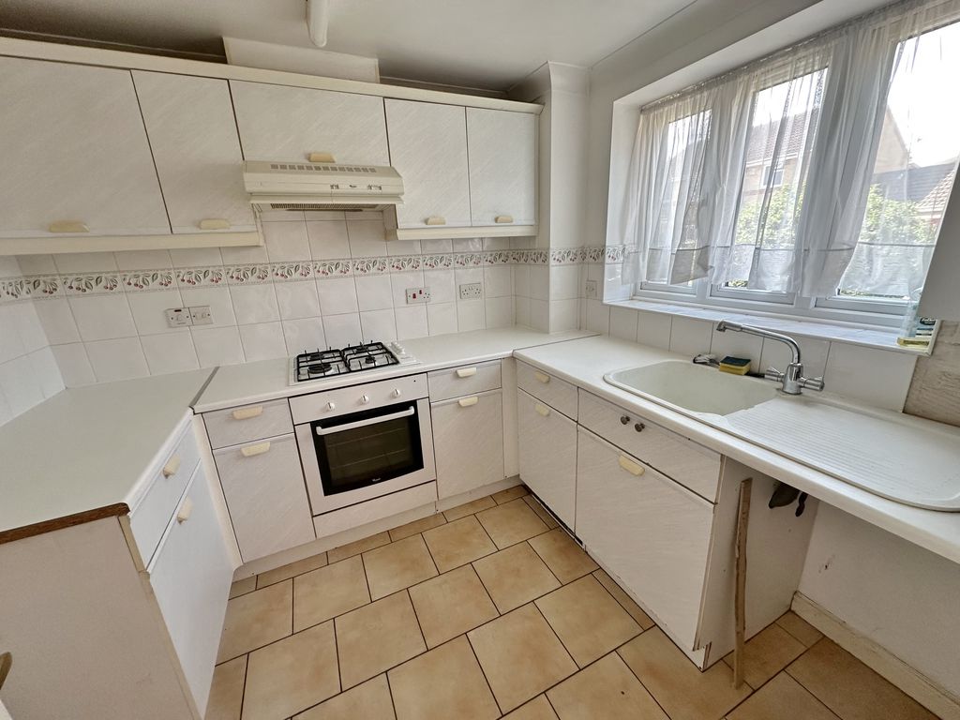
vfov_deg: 85.7
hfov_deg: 102.1
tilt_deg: -17.5
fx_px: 388
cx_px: 480
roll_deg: +2.9
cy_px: 360
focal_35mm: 14
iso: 125
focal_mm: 2.22
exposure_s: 1/99
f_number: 2.2
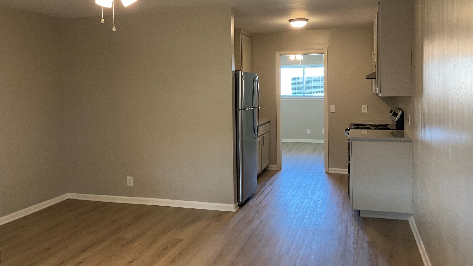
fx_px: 401
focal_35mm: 32
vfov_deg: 36.5
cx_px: 239
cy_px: 107
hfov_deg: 61.0
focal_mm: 3
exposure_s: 1/60
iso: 125
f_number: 1.8
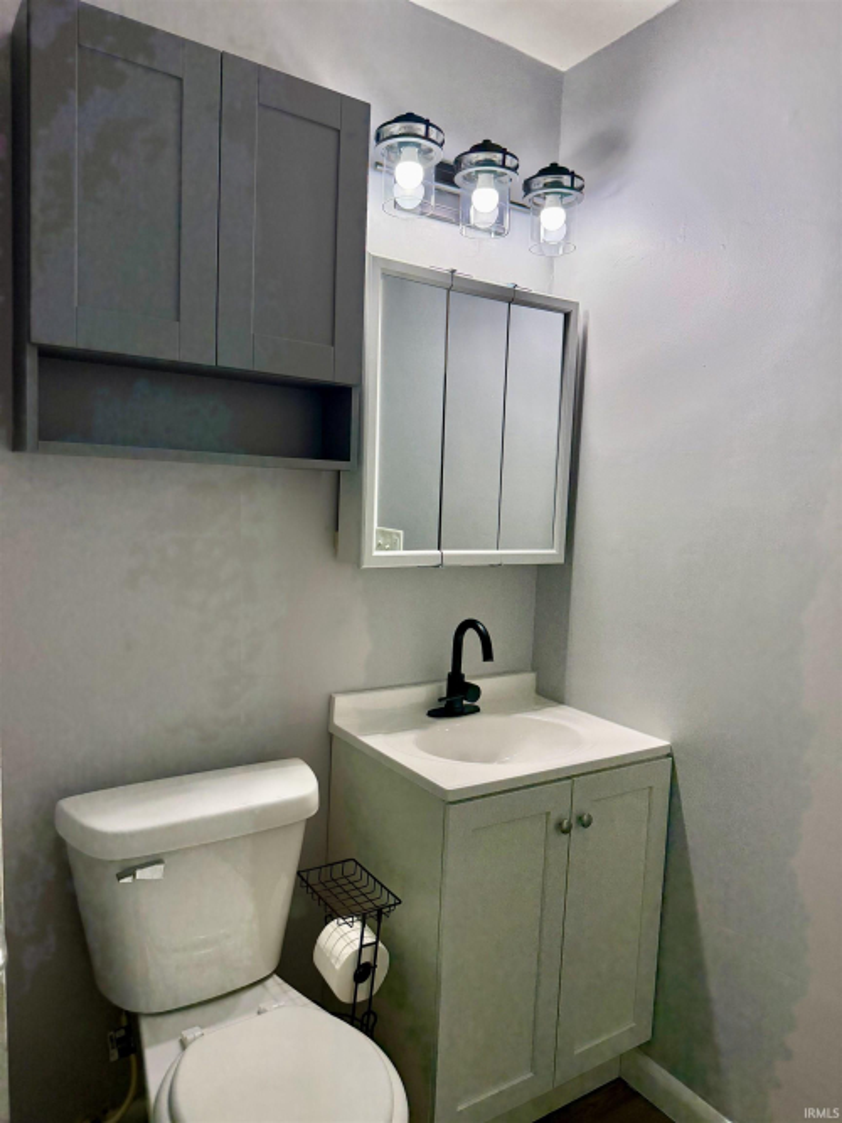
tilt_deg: -5.1
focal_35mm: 24
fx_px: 779
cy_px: 562
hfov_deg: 56.8
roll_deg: -2.7
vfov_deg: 71.6
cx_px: 421
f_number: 1.78
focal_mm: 6.76
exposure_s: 1/128
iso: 200
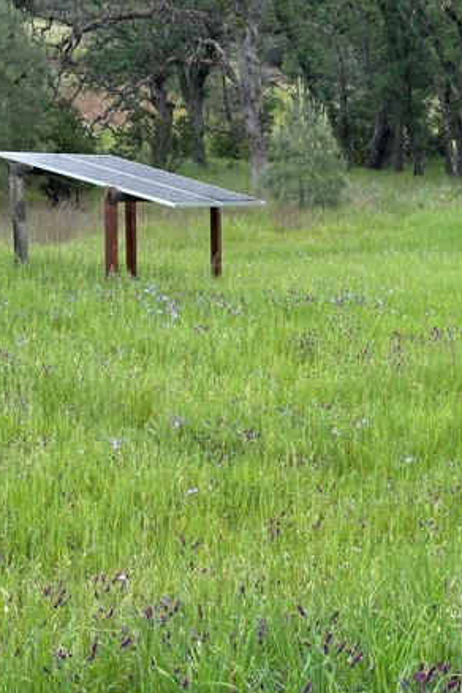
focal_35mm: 73
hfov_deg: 18.5
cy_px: 365
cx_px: 388
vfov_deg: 27.7
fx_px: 1405
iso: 64
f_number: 1.78
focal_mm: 6.86
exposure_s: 1/571
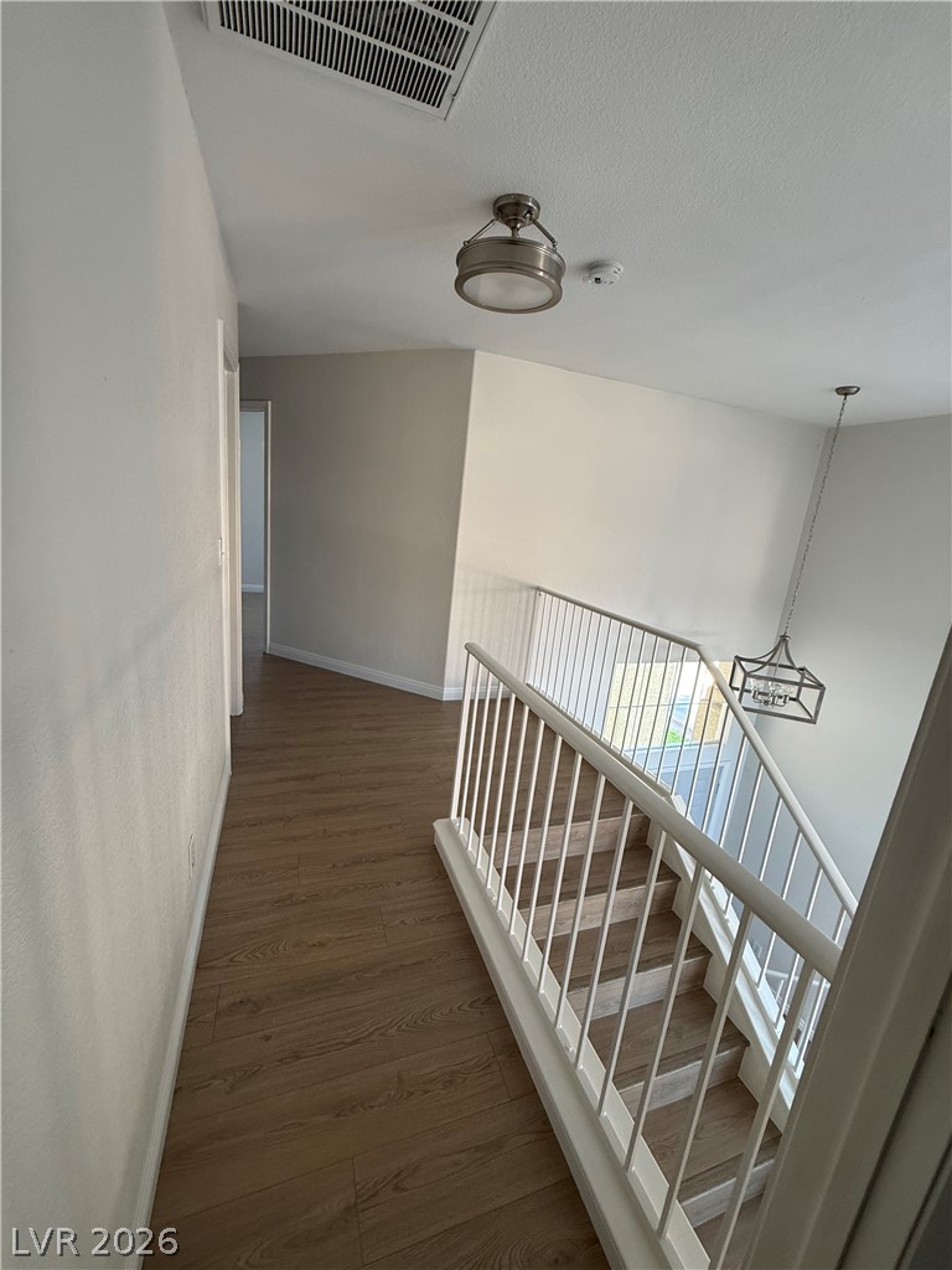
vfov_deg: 102.1
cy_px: 635
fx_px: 513
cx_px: 476
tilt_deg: -12.7
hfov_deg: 85.7
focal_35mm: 14
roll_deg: -5.8
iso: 200
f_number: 2.2
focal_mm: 2.22
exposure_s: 1/99
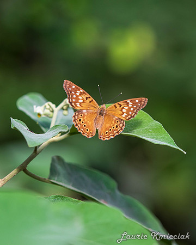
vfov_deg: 5.2
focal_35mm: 373
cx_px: 112
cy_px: 121
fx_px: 2702
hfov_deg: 4.2
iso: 125
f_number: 2.8
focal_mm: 130
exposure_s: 1/640
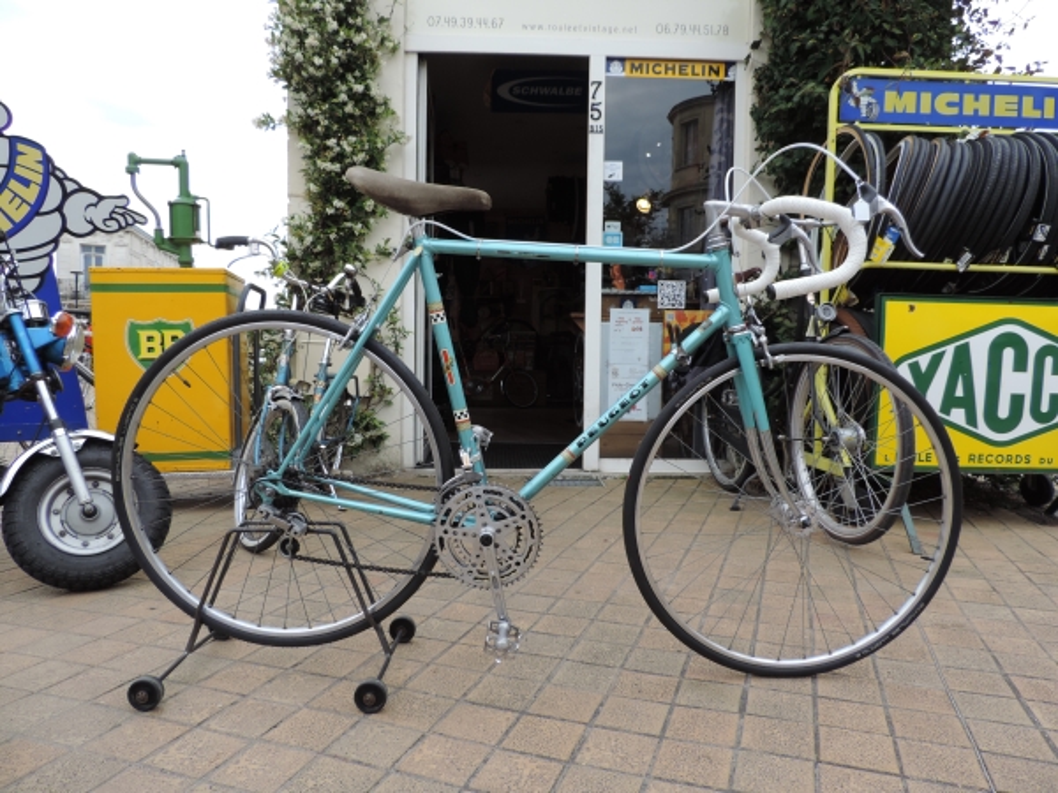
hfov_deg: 71.6
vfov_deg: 56.8
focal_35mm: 24
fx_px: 734
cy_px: 396
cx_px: 529
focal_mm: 4.3
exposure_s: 1/320
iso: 80
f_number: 3
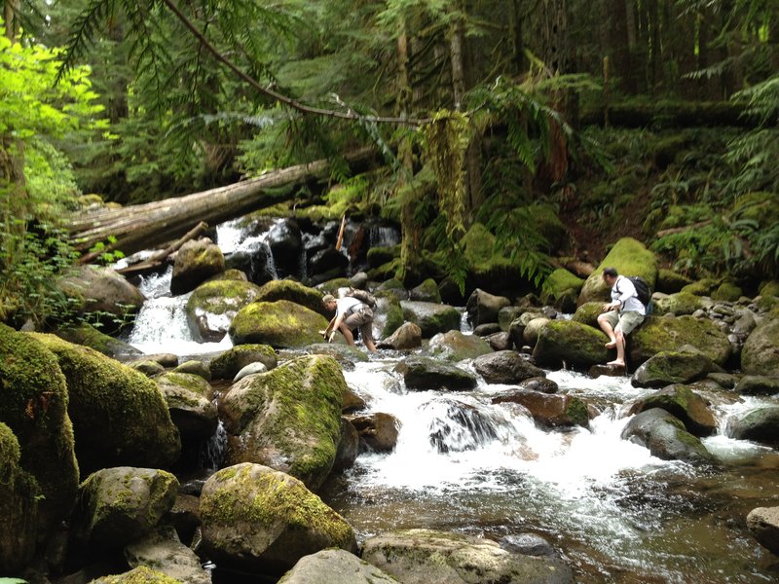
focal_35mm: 35
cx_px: 390
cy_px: 292
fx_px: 788
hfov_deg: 52.6
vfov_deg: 40.7
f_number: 2.4
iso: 80
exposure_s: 1/60
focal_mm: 4.28
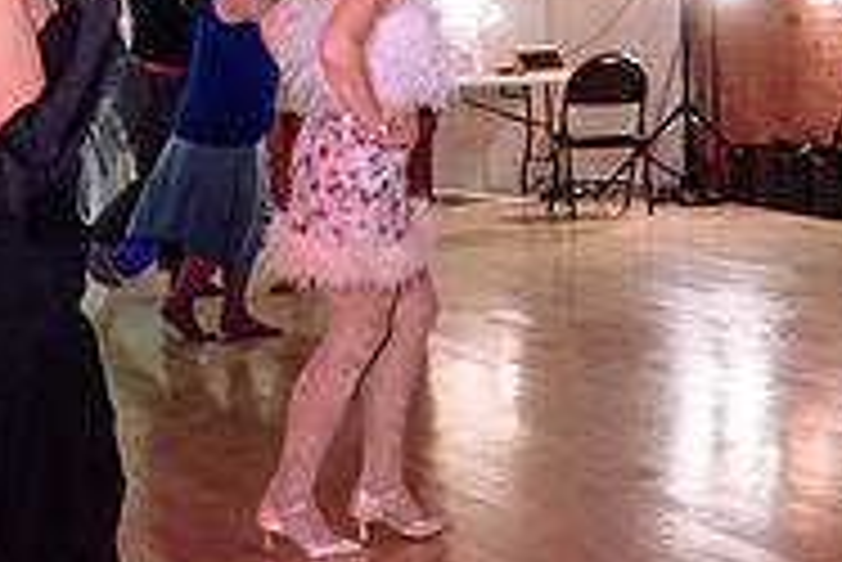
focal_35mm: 115
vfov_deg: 11.9
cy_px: 227
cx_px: 1268
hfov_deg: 16.2
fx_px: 2692
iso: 800
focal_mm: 32
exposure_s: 1/100
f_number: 4
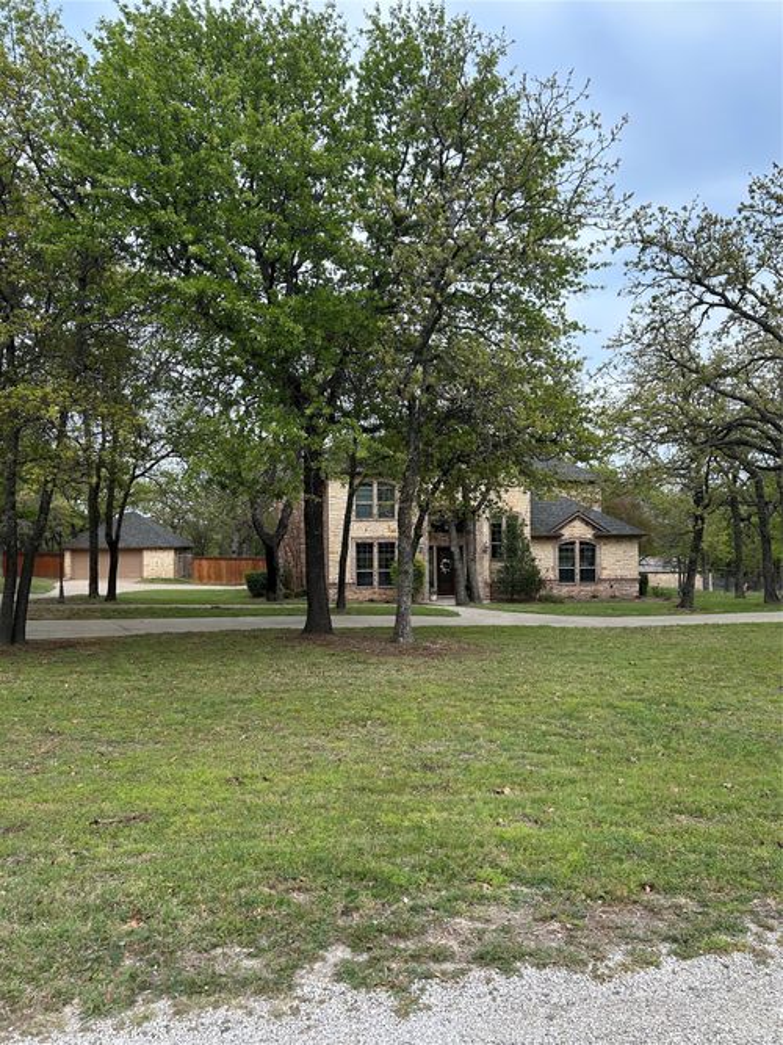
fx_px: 784
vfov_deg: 67.3
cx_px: 392
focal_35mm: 26
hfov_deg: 53.0
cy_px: 522
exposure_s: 1/1068
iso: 50
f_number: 1.5
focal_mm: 5.7
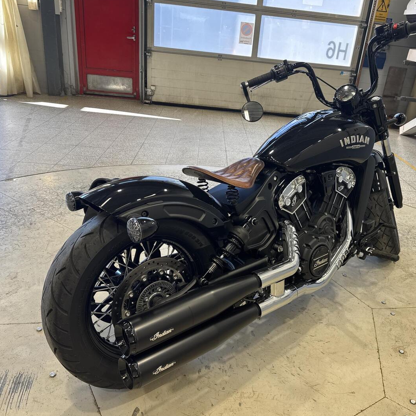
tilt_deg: -23.7
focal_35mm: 29
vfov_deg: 55.6
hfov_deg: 55.4
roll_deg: -5.8
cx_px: 239
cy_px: 208
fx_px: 394
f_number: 1.78
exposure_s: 1/130
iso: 64
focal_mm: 6.76
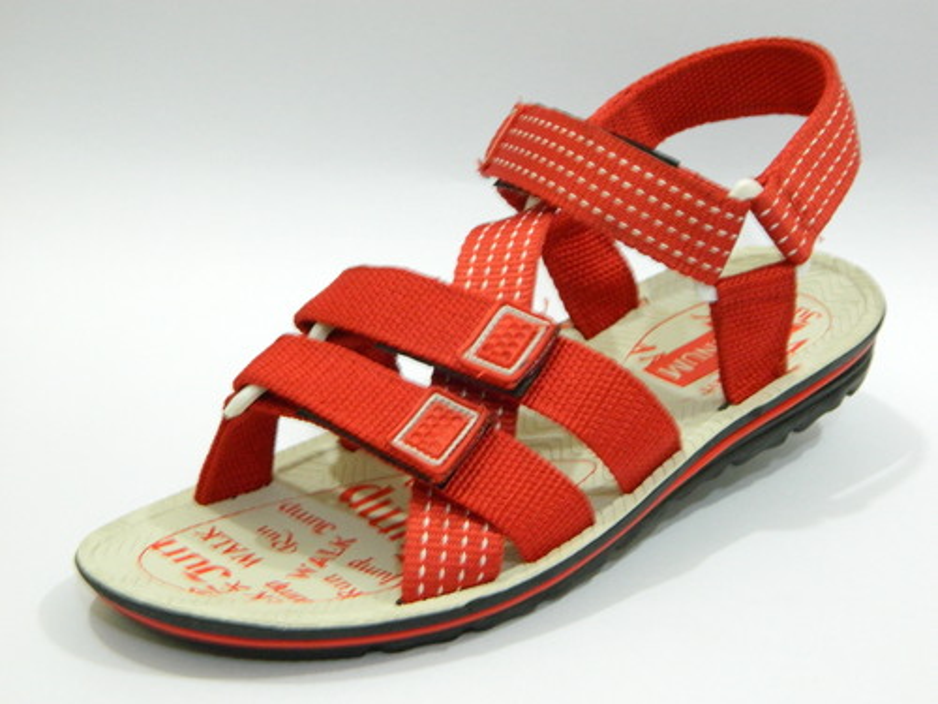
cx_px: 469
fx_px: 1897
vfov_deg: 21.0
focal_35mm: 70
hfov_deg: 27.8
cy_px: 352
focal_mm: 12.6
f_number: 4
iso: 400
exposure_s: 1/8
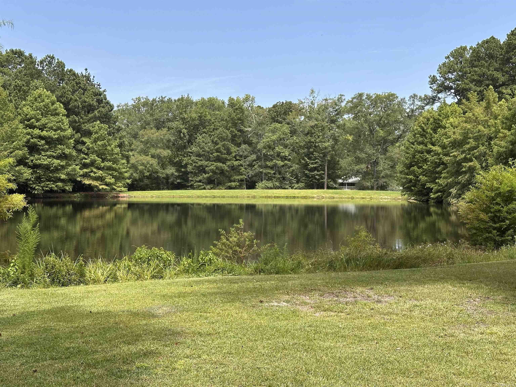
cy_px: 194
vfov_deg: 30.3
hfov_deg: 39.7
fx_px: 716
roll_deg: -0.9
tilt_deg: -0.9
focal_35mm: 48
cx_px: 258
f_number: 1.78
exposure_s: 1/1880
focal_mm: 6.86
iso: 64
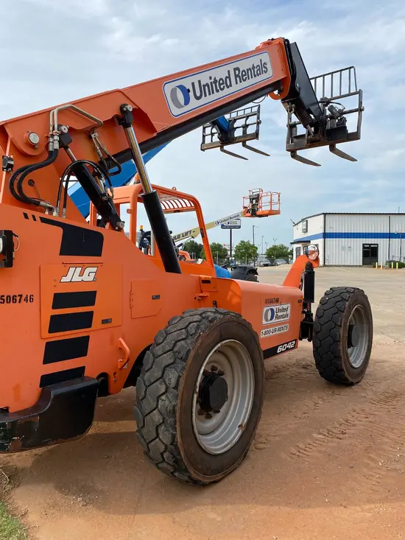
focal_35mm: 26
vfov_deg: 67.3
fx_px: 405
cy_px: 270
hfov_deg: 53.1
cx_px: 202
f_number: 1.8
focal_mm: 4.25
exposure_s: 1/2066
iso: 32
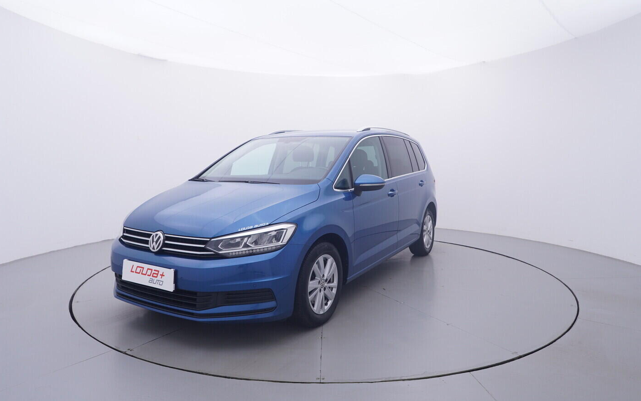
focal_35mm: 24
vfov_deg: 51.9
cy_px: 187
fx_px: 411
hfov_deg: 75.9
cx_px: 323
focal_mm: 15
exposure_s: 1/80
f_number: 5
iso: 200
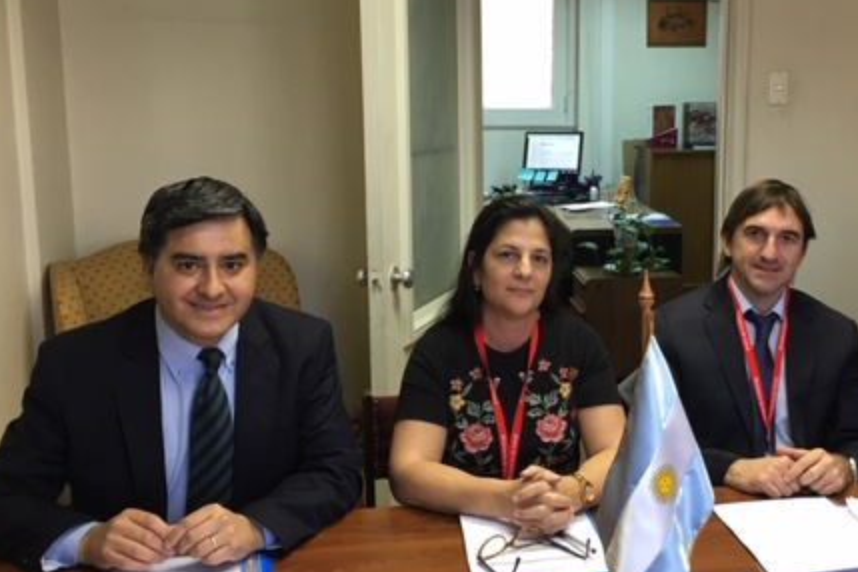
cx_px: 586
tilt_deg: -7.3
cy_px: 272
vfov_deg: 29.9
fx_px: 1072
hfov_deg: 42.9
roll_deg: -0.7
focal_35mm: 45
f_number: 2.2
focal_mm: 4.15
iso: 125
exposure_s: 1/33
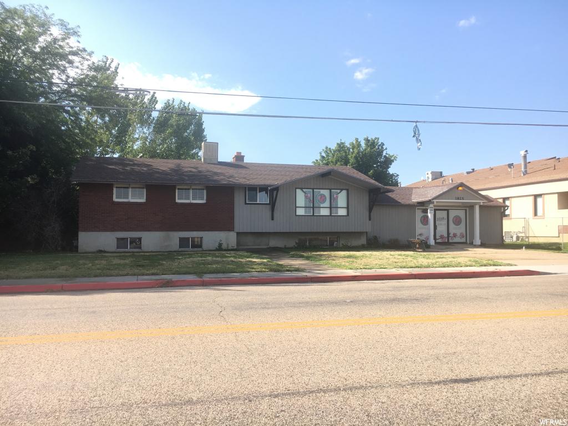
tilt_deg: +2.0
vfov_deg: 48.2
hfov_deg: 61.7
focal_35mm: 29
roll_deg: +0.0
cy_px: 213
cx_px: 284
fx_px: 476
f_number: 2.2
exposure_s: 1/732
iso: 25
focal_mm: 4.15
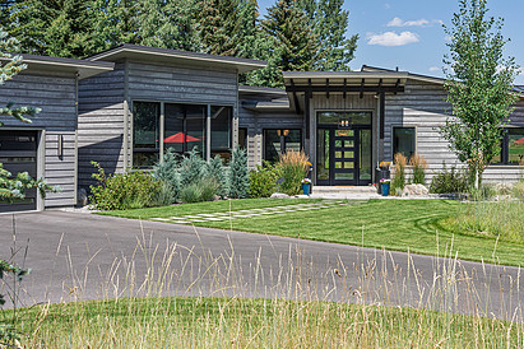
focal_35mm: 55
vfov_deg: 24.5
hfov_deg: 35.9
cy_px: 122
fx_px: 800
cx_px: 347
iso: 200
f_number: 8
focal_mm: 39
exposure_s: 1/640
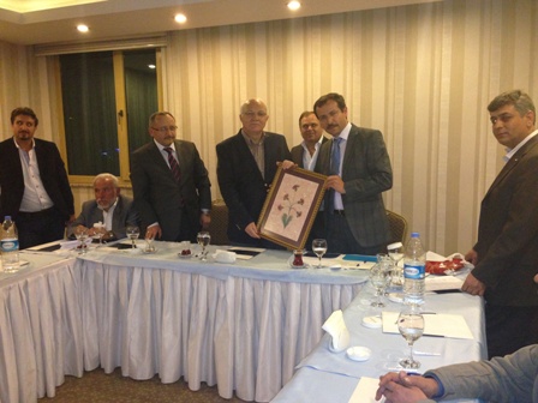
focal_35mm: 33
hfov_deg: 55.4
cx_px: 269
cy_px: 202
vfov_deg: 42.9
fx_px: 513
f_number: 2.4
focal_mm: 4.13
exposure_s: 1/16
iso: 320
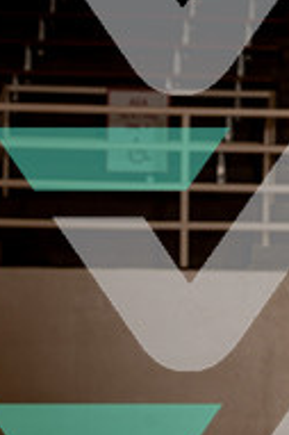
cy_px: 249
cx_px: 571
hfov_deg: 6.3
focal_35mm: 213
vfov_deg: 9.7
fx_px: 2569
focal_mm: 70
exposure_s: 1/250
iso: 100
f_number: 8
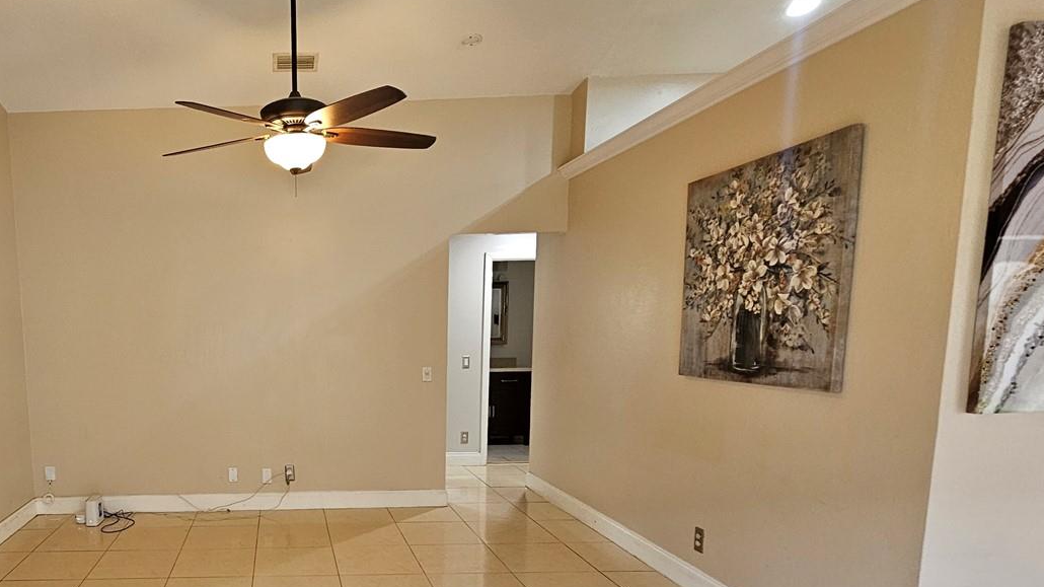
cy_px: 423
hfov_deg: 75.2
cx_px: 257
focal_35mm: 22
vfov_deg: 49.9
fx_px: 609
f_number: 2.2
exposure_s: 1/60
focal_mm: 2.2
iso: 200
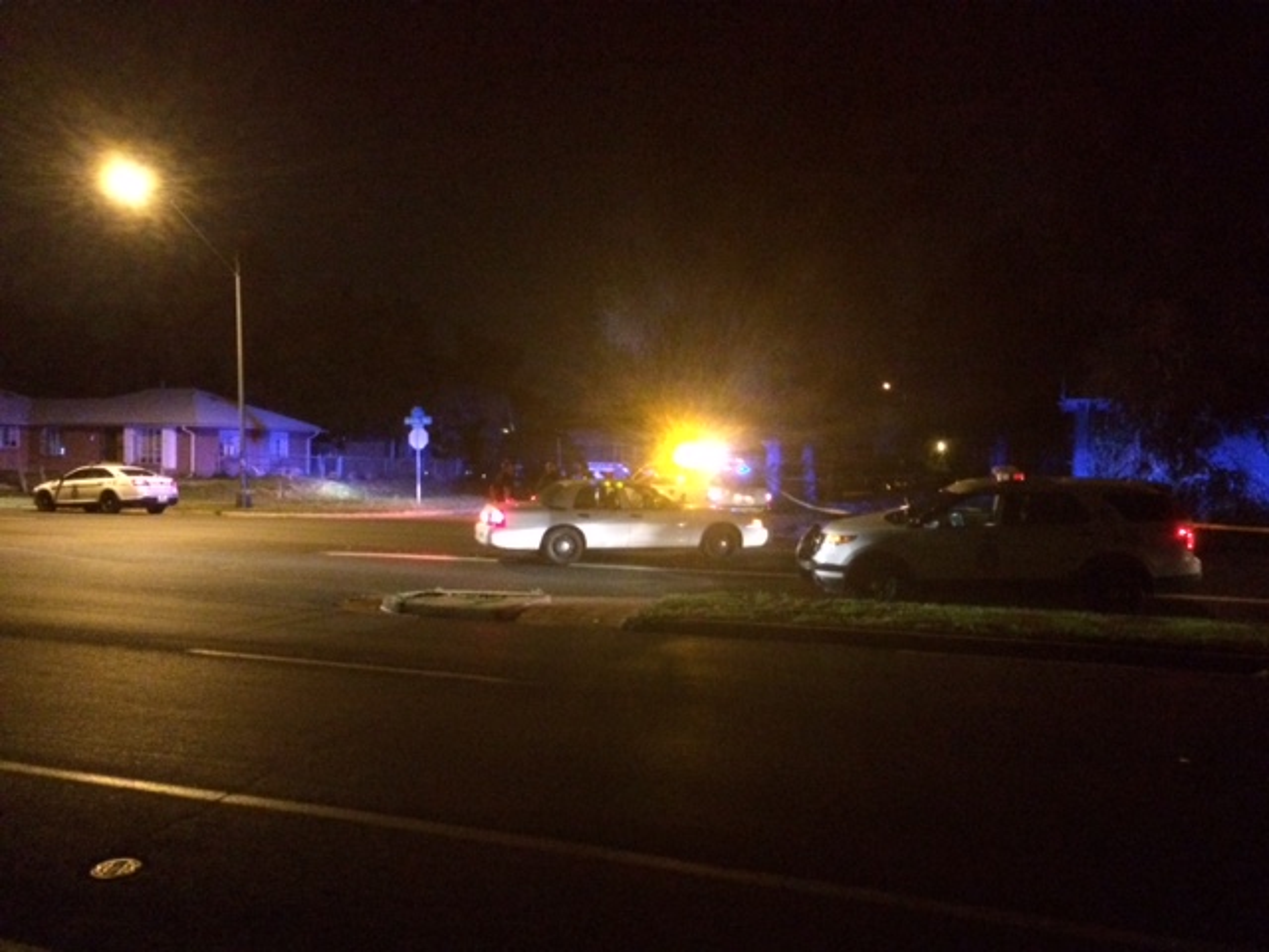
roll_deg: -0.5
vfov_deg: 48.2
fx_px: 1063
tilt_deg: -1.1
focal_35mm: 29
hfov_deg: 61.7
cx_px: 634
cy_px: 476
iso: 800
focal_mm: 4.15
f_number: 2.2
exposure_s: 1/15
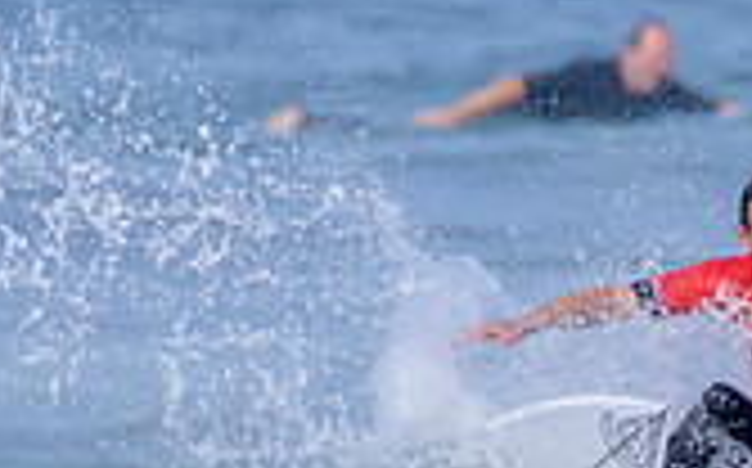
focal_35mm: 3886
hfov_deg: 0.5
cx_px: 745
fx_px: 79561
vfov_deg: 0.3
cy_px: 635
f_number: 11
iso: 800
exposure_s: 1/2000
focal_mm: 800
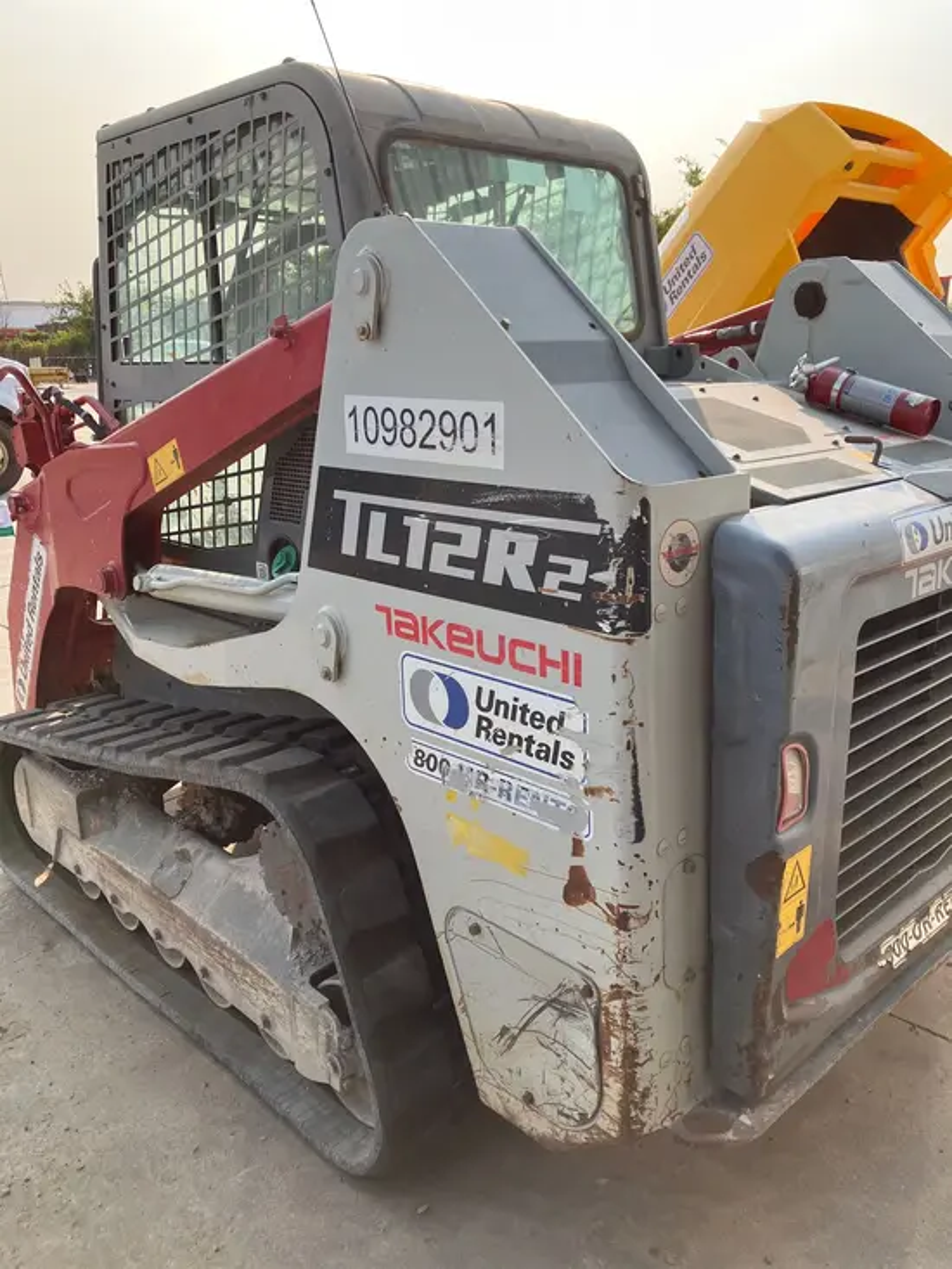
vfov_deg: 63.4
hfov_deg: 49.8
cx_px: 476
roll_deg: -1.1
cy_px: 634
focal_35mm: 28
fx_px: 1026
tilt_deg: -14.1
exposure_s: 1/771
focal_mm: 3.99
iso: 32
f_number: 1.8
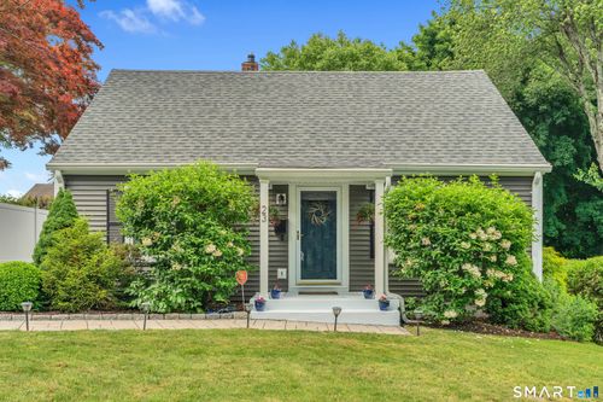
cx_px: 302
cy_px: 201
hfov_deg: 60.3
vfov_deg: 42.3
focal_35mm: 31
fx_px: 519
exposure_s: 1/60
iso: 125
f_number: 7.1
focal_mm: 31
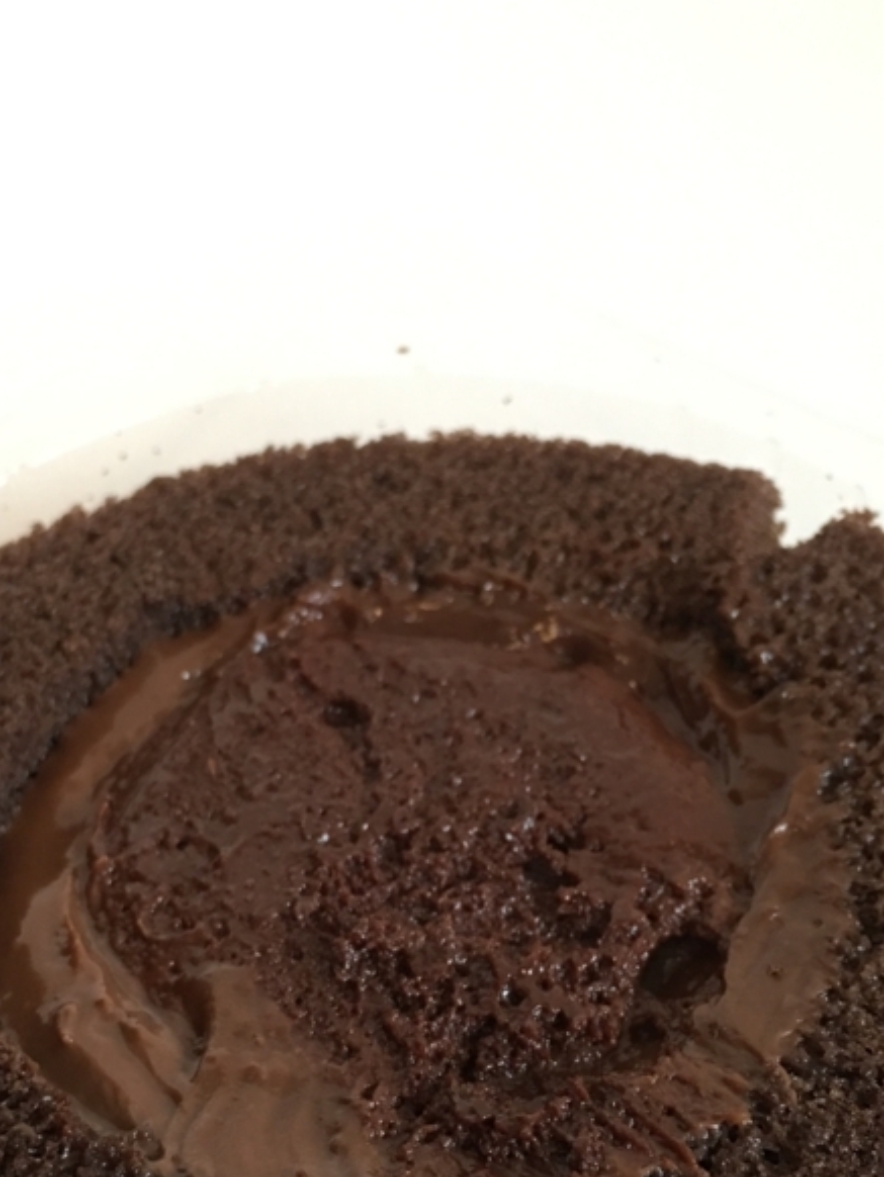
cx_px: 352
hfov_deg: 28.5
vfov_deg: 36.9
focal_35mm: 51
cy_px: 819
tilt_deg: -53.6
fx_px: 1735
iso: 64
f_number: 2.2
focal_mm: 4.15
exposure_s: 1/15
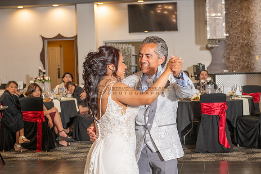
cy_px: 87
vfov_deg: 19.5
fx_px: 508
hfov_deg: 28.8
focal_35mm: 70
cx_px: 130
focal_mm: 70
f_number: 4.5
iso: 800
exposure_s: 1/125
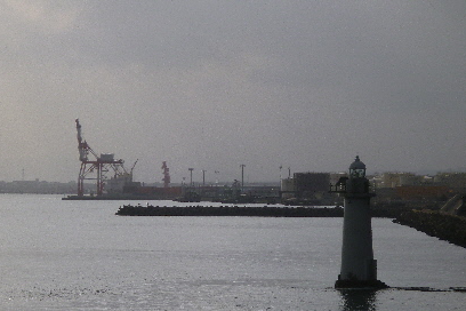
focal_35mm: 171
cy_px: 178
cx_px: 238
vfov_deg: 8.0
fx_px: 2213
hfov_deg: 12.0
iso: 100
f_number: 5.9
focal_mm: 21.5
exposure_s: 1/1000
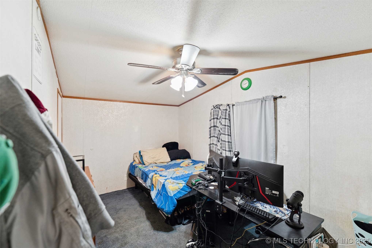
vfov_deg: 81.2
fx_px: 145
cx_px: 186
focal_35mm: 14
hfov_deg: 104.3
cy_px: 124
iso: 400
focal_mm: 14
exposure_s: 1/15
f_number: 2.8
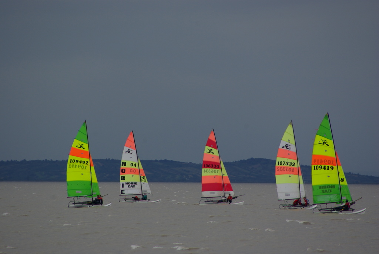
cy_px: 127
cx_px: 190
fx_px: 3952
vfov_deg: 3.7
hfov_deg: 5.5
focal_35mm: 375
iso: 100
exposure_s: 1/350
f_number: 6.7
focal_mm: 250
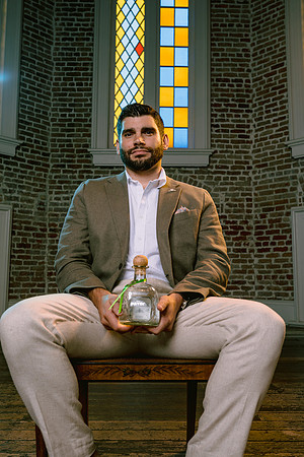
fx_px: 443
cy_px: 228
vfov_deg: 54.4
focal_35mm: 35
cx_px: 152
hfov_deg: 37.9
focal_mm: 35
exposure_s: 1/160
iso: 200
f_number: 5.6
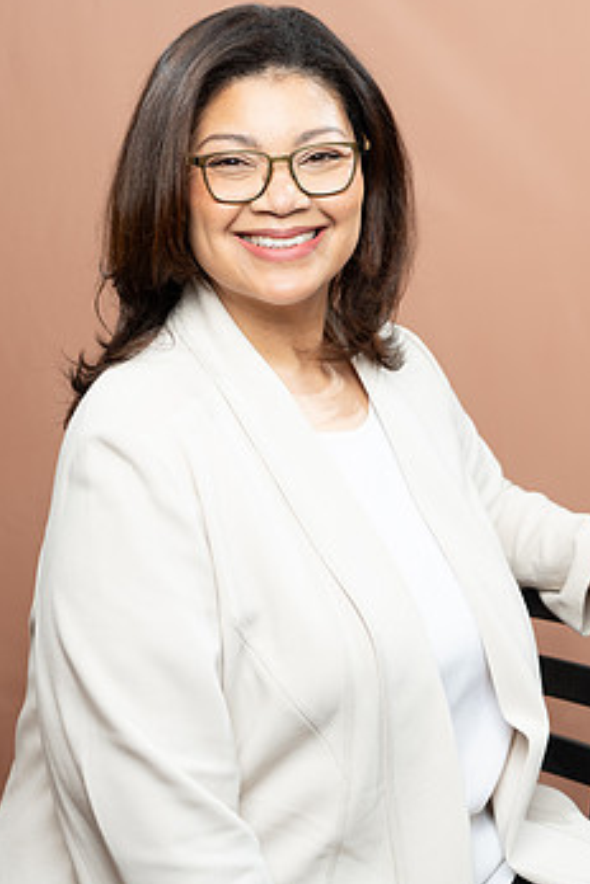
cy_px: 396
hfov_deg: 15.5
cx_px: 351
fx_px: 2163
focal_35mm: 88
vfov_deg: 23.1
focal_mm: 68
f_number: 4
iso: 320
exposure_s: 1/160
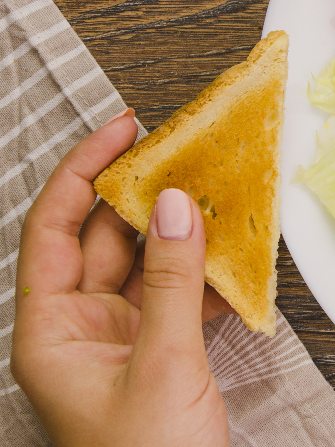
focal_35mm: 111
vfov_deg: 17.6
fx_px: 1432
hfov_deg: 12.3
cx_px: 579
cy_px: 79
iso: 100
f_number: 6.3
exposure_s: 1/25
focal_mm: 26
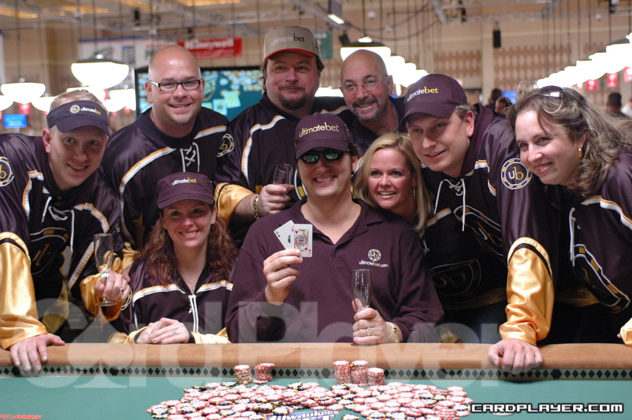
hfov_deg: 37.9
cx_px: 316
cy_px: 210
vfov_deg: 25.7
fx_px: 921
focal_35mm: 52
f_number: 2.8
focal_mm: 35
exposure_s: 1/100
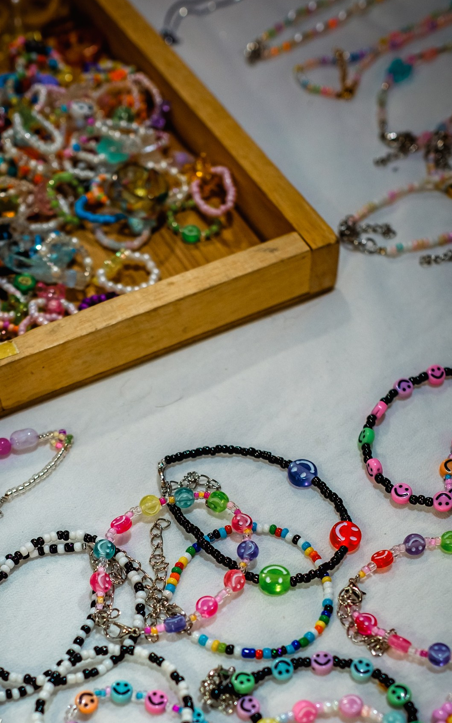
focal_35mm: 54
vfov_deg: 36.6
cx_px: 180
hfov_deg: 23.9
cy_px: 545
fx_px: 1064
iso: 400
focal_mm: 23
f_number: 2.8
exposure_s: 1/125
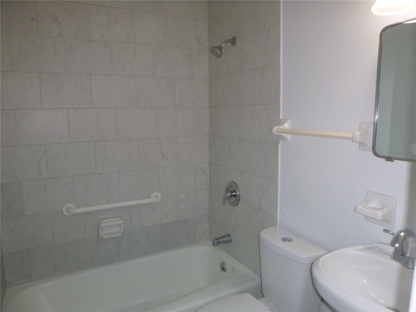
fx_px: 300
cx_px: 208
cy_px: 156
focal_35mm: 25
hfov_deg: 69.4
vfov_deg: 54.9
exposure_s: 1/60
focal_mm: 4.5
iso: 125
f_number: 3.9
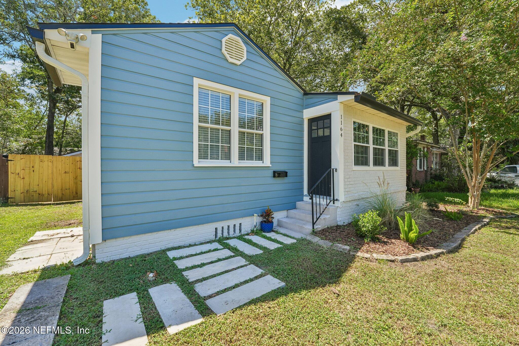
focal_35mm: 14
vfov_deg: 81.2
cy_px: 173
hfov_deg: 104.3
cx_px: 260
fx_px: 202
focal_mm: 14
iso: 400
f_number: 10
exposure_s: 1/160
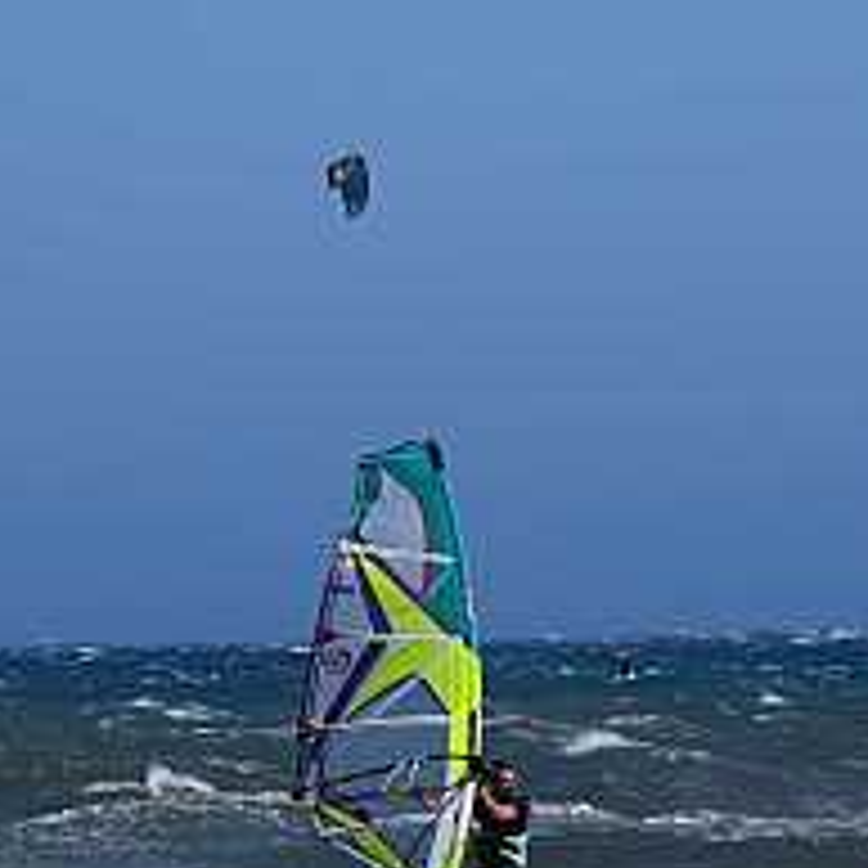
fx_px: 20142
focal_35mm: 710
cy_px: 621
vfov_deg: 2.5
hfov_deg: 2.5
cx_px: 639
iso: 200
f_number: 5.6
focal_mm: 210
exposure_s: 1/2000
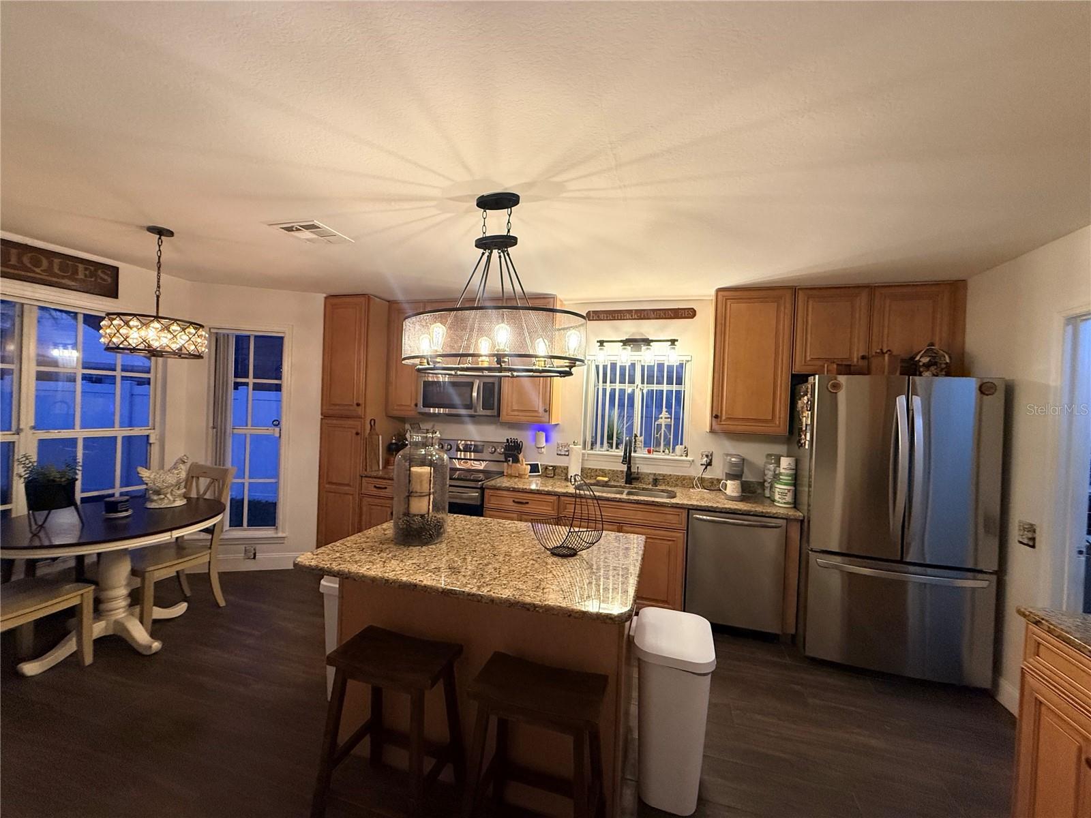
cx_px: 546
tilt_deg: +0.1
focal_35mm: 14
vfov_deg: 85.7
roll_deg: -2.5
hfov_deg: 102.1
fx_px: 441
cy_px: 409
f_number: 2.2
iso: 400
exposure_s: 1/120
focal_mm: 2.22
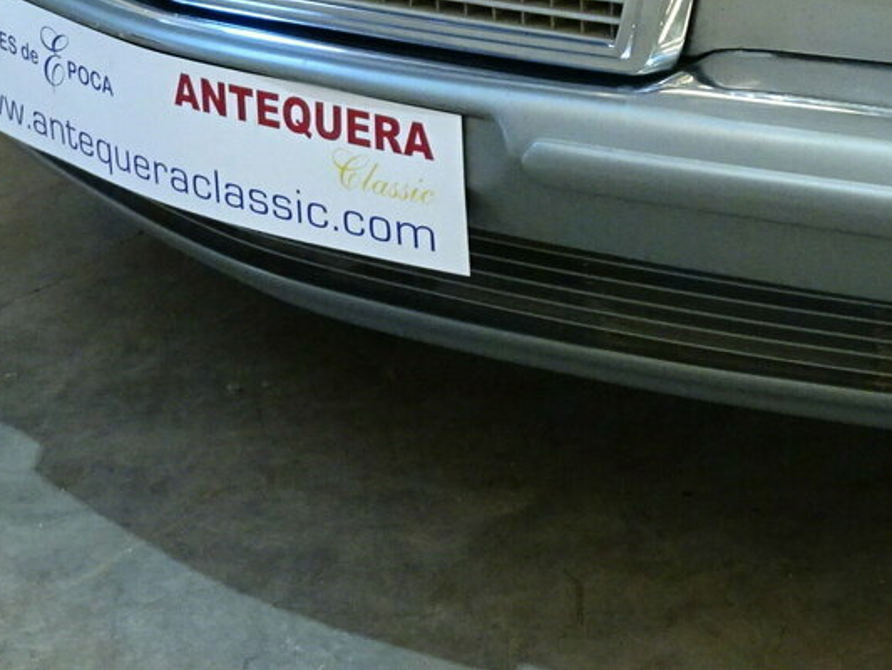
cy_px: -82
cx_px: 711
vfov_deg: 14.6
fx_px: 2552
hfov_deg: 19.6
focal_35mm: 99
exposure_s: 1/30
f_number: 4.5
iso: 800
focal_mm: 7.58
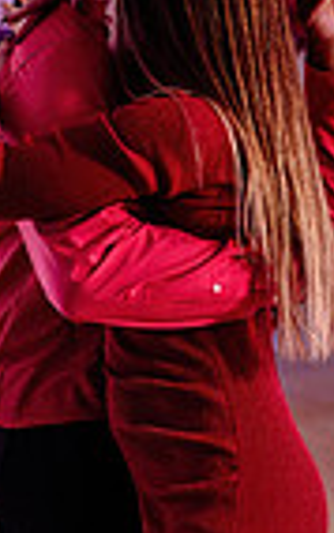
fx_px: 1773
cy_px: 494
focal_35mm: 122
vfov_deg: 16.8
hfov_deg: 10.7
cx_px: 331
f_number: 2
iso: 1600
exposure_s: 1/250
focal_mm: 28
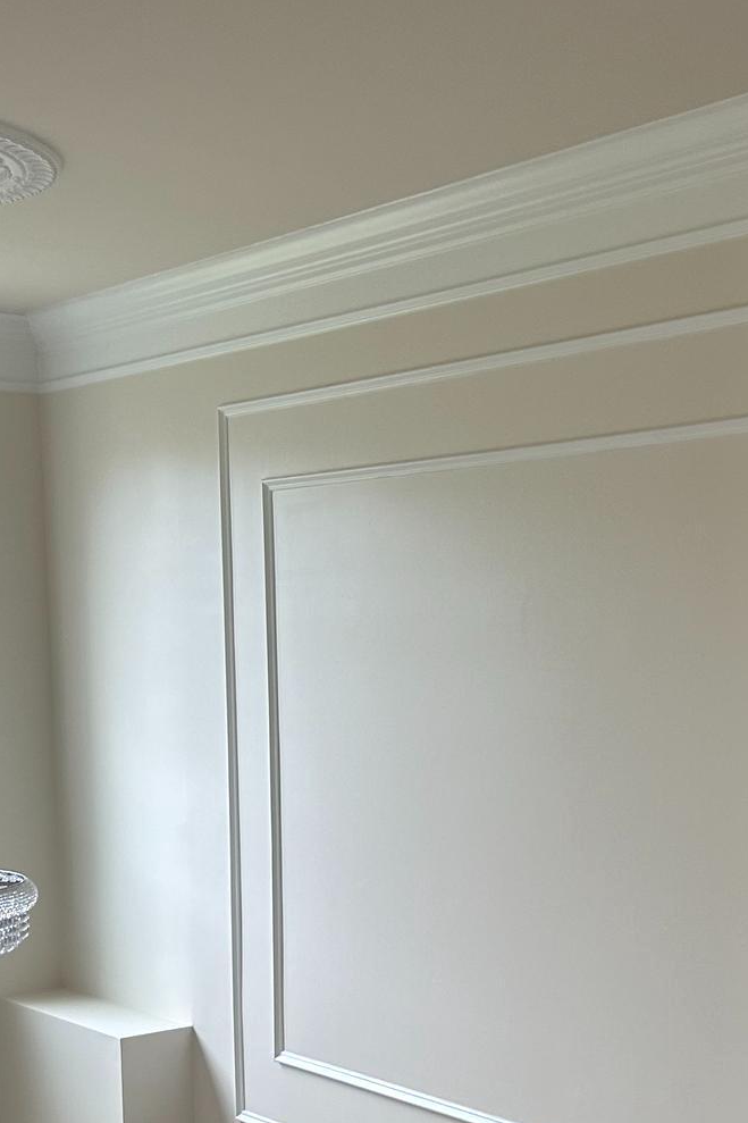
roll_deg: +1.3
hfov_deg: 24.1
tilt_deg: -7.2
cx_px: 505
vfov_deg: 35.1
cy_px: 806
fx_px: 1746
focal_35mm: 56
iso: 125
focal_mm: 5.7
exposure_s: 1/120
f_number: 1.5
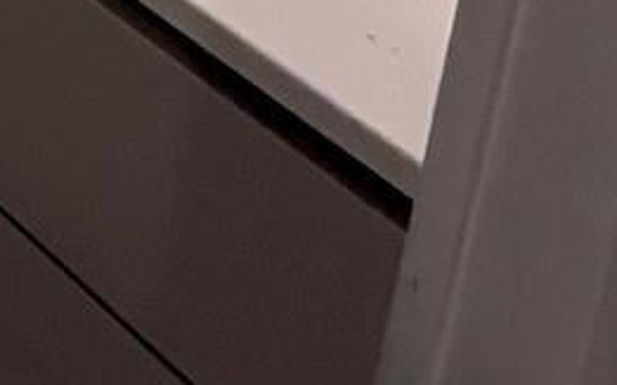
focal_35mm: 91
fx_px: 1530
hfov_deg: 13.3
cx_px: -1014
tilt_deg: -10.8
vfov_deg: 9.1
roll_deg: +0.0
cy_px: -973
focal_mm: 2.22
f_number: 2.2
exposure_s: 1/120
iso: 200
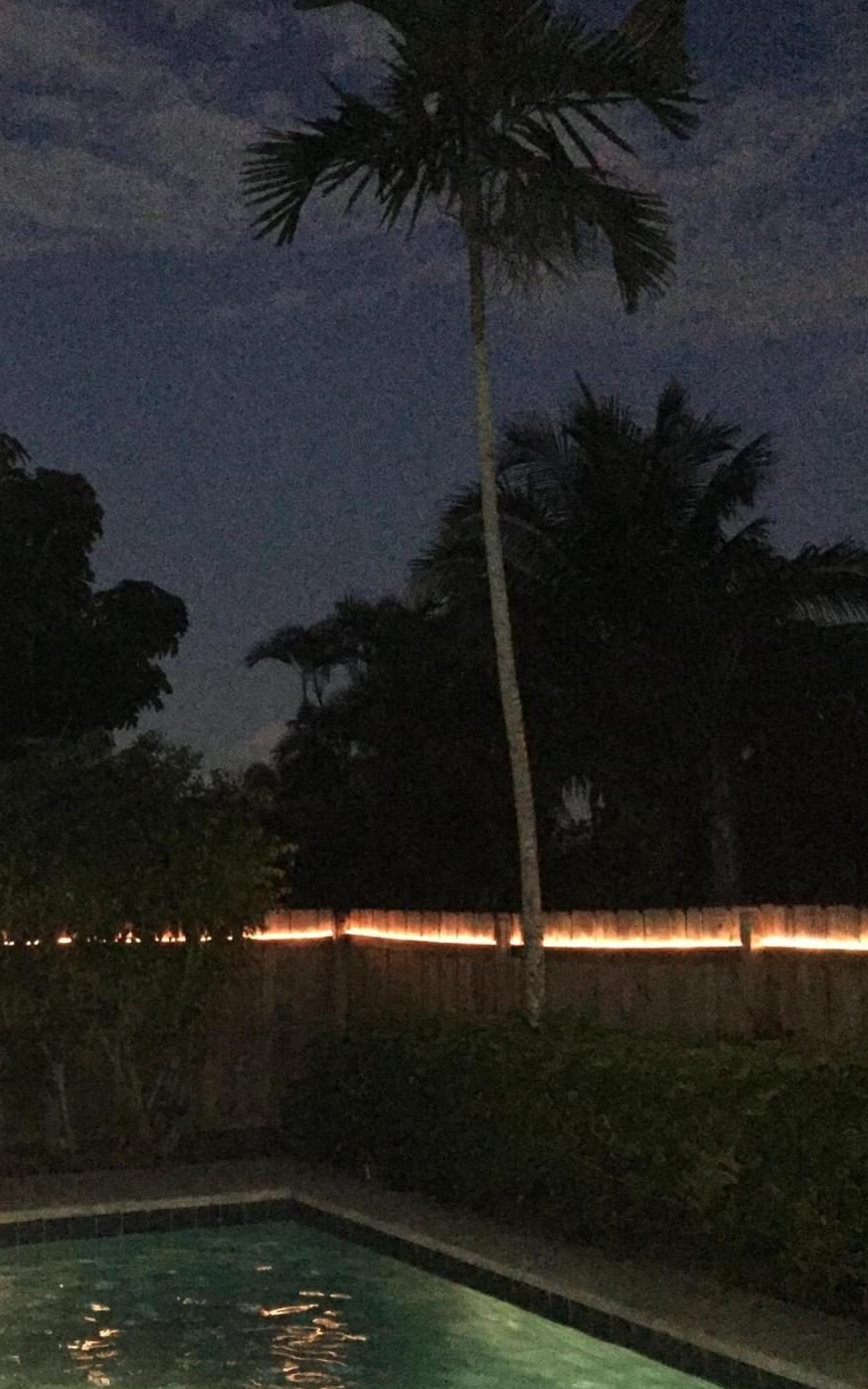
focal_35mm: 44
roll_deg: +0.7
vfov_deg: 45.3
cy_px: 732
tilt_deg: +6.4
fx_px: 1666
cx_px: 155
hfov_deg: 28.5
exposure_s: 1/16
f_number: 2.2
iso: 1250
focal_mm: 4.15
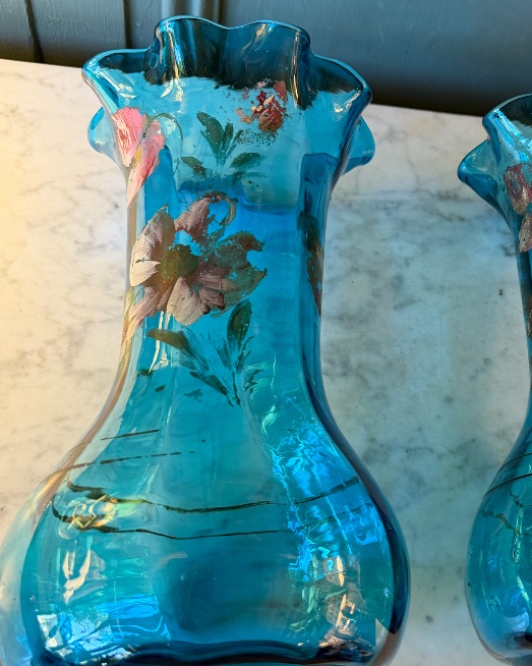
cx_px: 455
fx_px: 846
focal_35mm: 43
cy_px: 320
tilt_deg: -59.9
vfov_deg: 42.9
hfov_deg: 33.5
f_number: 1.78
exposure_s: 1/60
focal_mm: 6.76
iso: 250
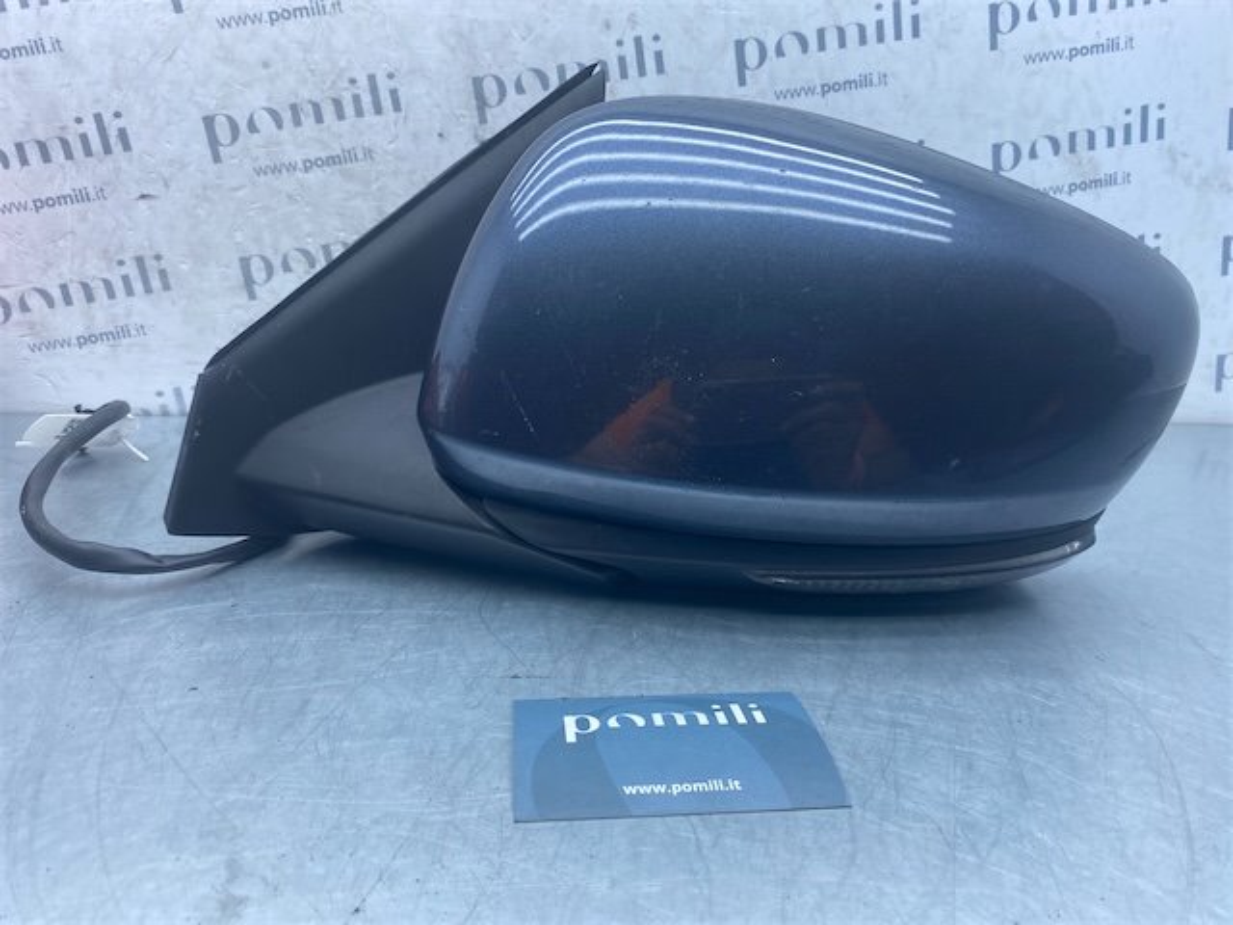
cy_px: 462
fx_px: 926
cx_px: 616
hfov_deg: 67.3
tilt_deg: -19.6
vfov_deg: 53.1
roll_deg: -2.5
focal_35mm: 26
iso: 32
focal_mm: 4.25
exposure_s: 1/373
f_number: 1.8
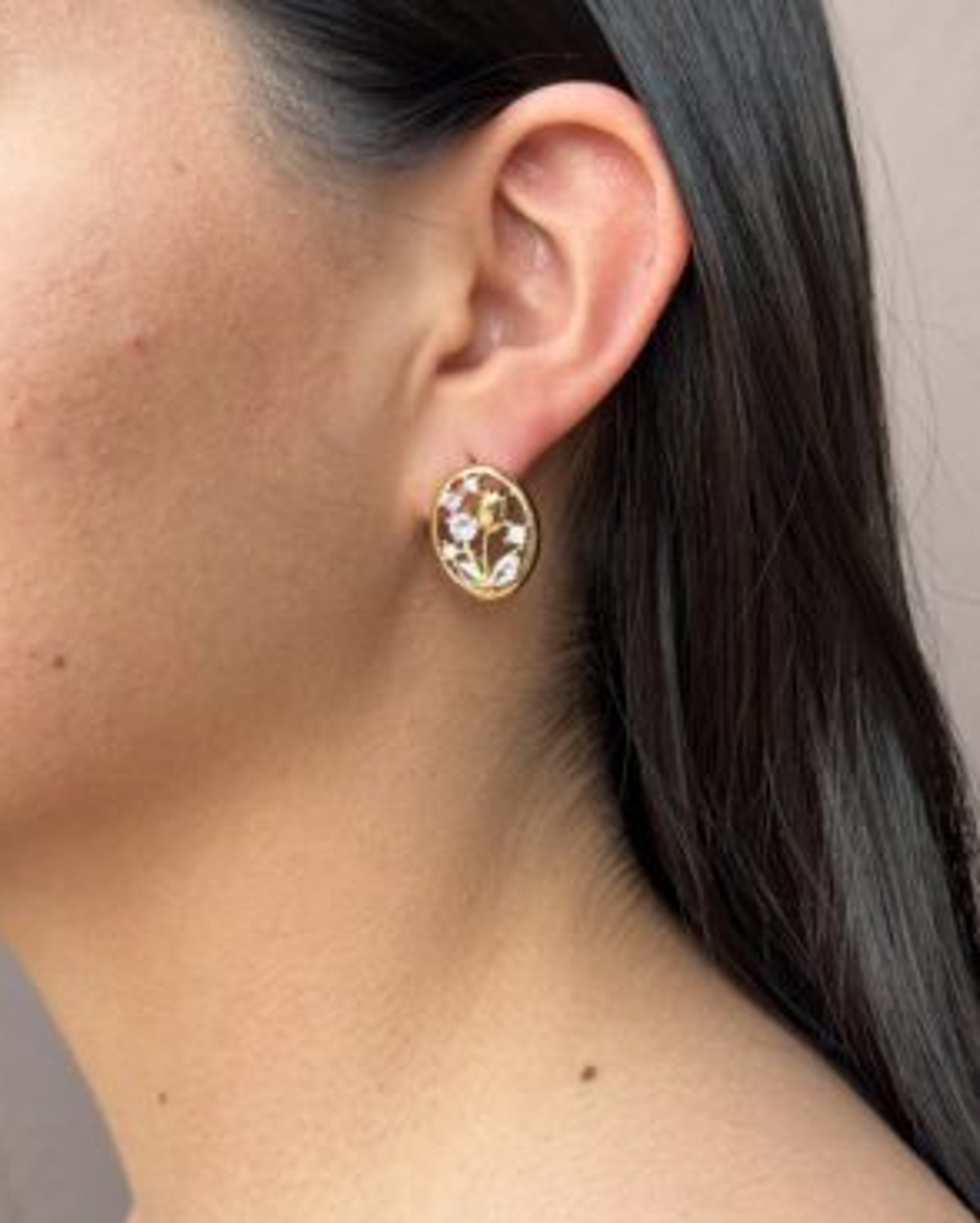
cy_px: 560
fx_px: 1847
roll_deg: +0.7
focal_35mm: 51
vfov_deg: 36.6
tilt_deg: -0.7
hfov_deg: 29.7
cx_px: 483
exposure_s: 1/121
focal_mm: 6.76
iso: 64
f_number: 1.78
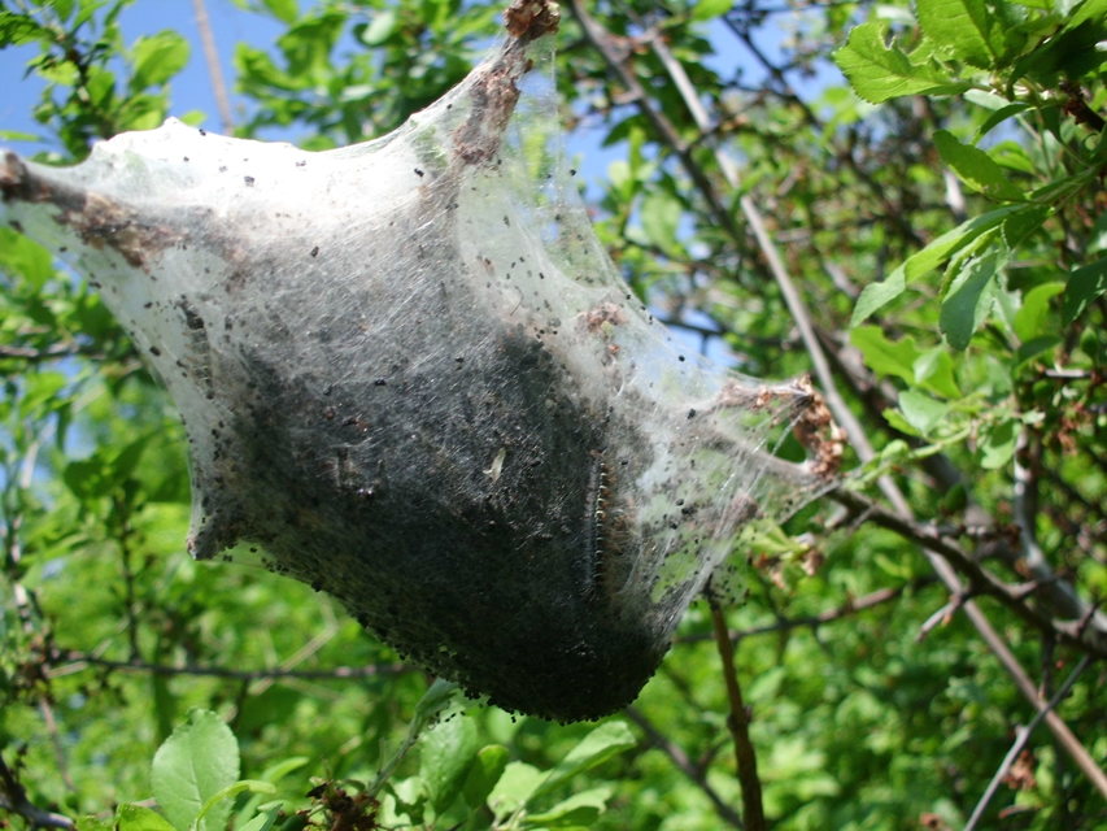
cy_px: 416
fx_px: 1151
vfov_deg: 39.7
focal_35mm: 36
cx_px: 554
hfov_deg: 51.3
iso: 100
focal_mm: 6.3
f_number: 7.3
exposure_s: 1/160
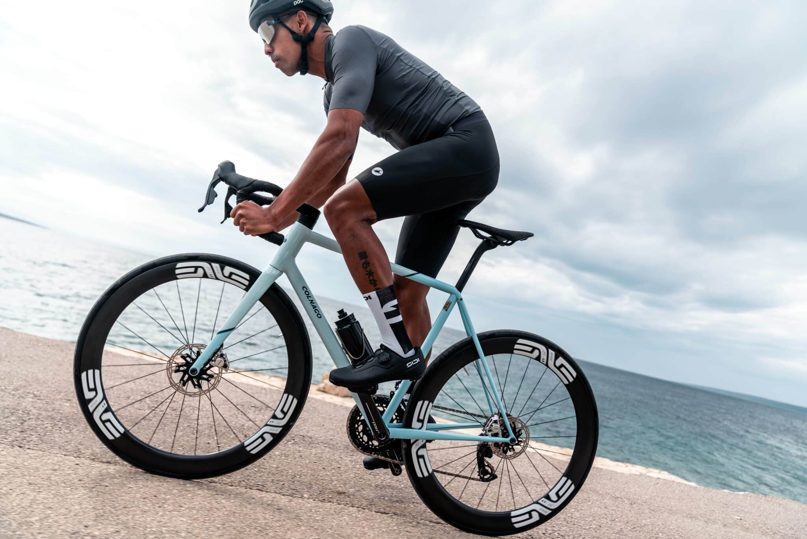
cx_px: 404
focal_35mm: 24
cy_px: 270
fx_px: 538
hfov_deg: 73.7
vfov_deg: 53.1
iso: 100
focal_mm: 24
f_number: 2.8
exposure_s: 1/800
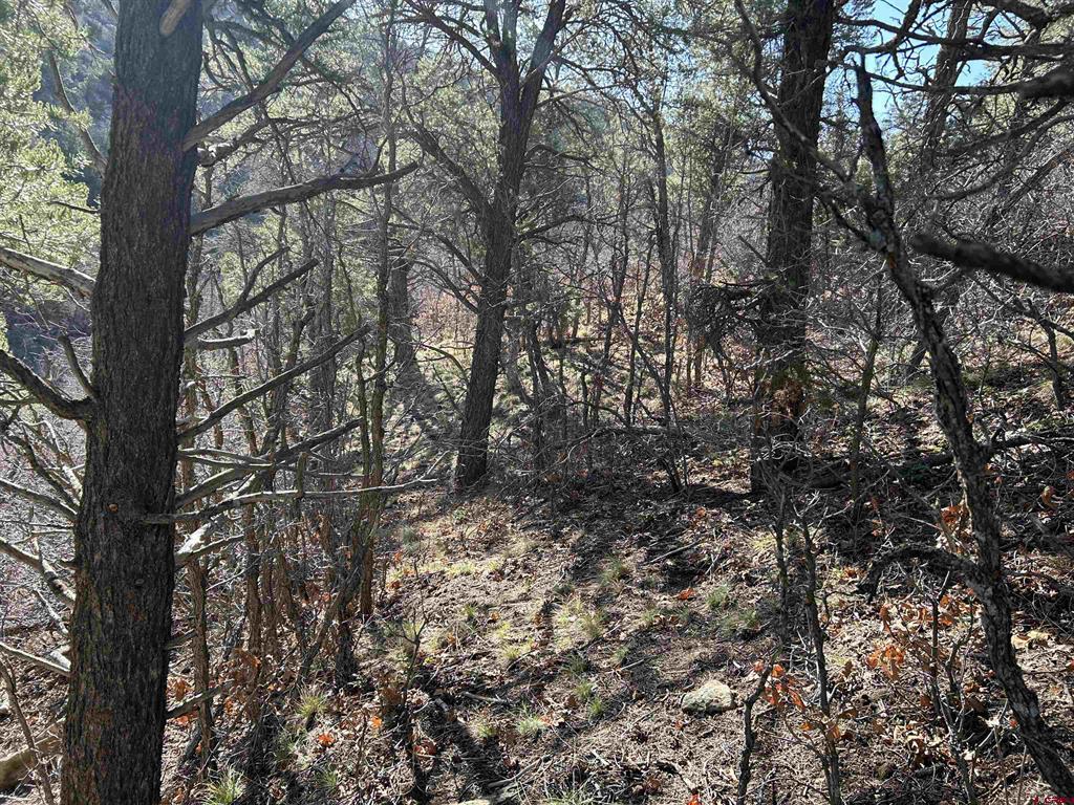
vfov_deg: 53.1
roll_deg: -6.7
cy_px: 402
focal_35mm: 26
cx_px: 537
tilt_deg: -7.2
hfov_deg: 67.3
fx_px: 807
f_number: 1.5
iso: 50
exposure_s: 1/446
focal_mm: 5.7
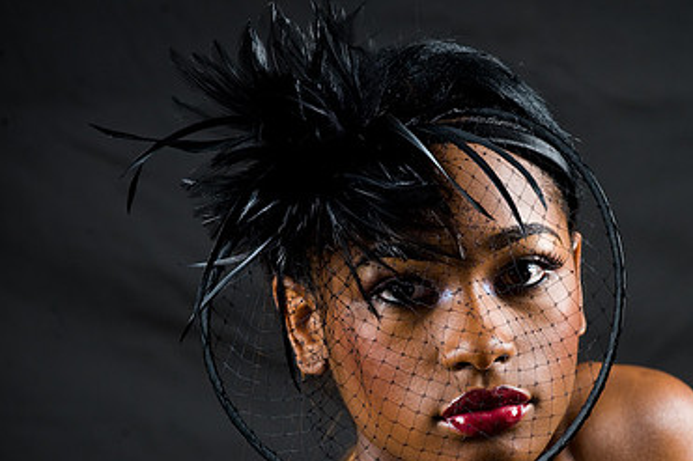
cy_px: 328
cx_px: 519
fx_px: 4810
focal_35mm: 250
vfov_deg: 5.5
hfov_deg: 8.2
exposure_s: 1/125
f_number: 5.6
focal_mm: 160
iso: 320
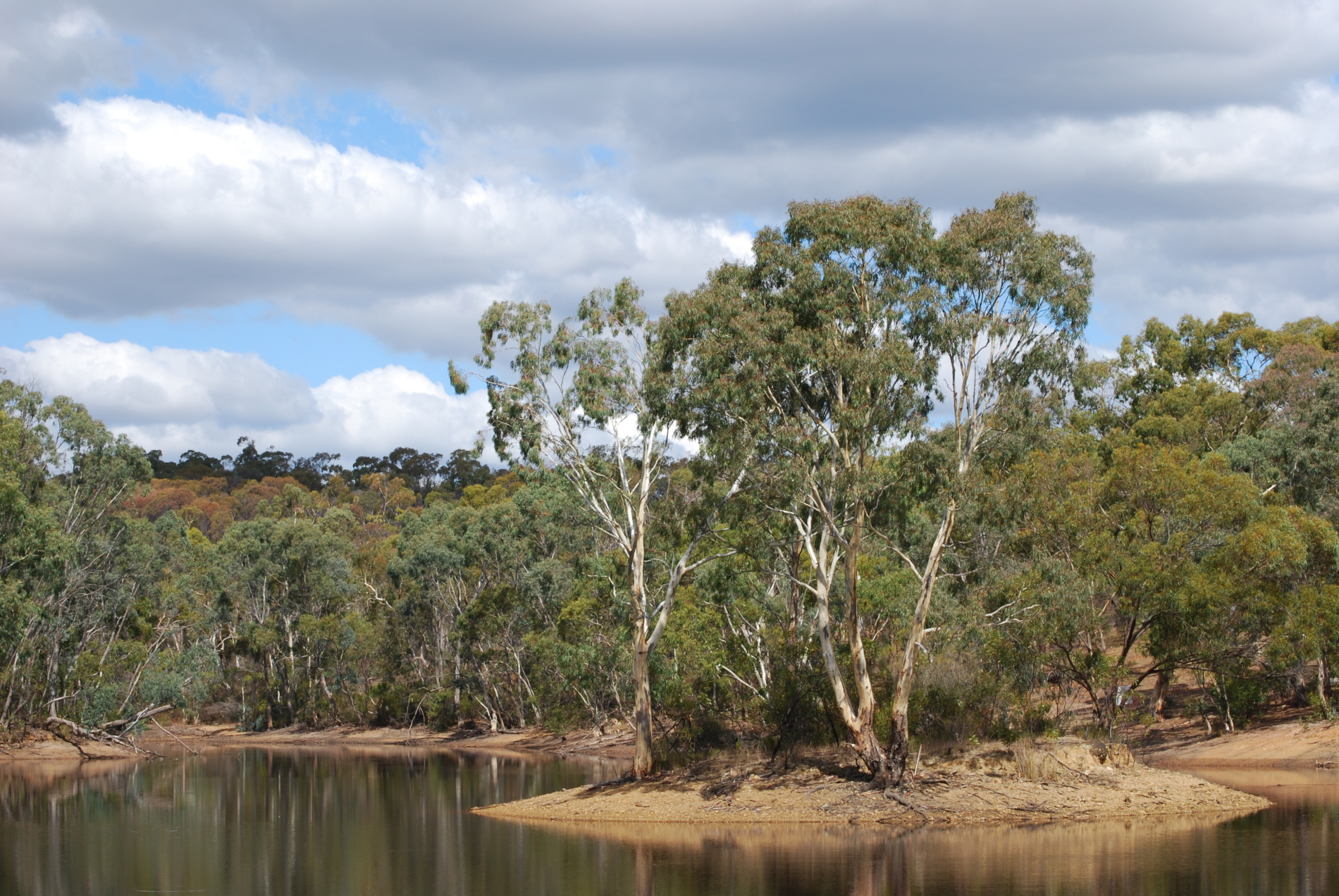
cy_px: 448
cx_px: 670
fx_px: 3072
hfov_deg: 24.6
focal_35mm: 82
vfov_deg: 16.6
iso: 100
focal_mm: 55
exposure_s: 1/80
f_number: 16
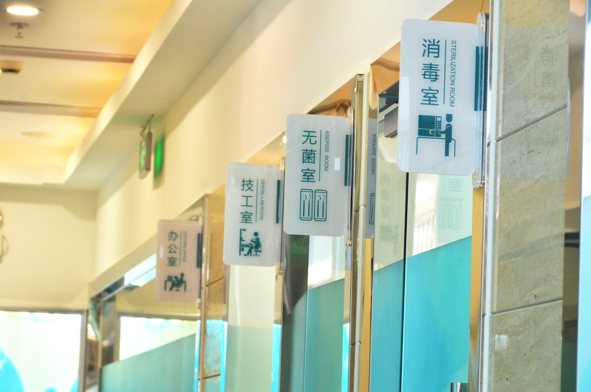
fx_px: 2212
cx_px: 296
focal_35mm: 135
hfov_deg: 15.2
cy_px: 196
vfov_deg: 10.1
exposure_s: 1/100
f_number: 9
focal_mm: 90
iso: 800
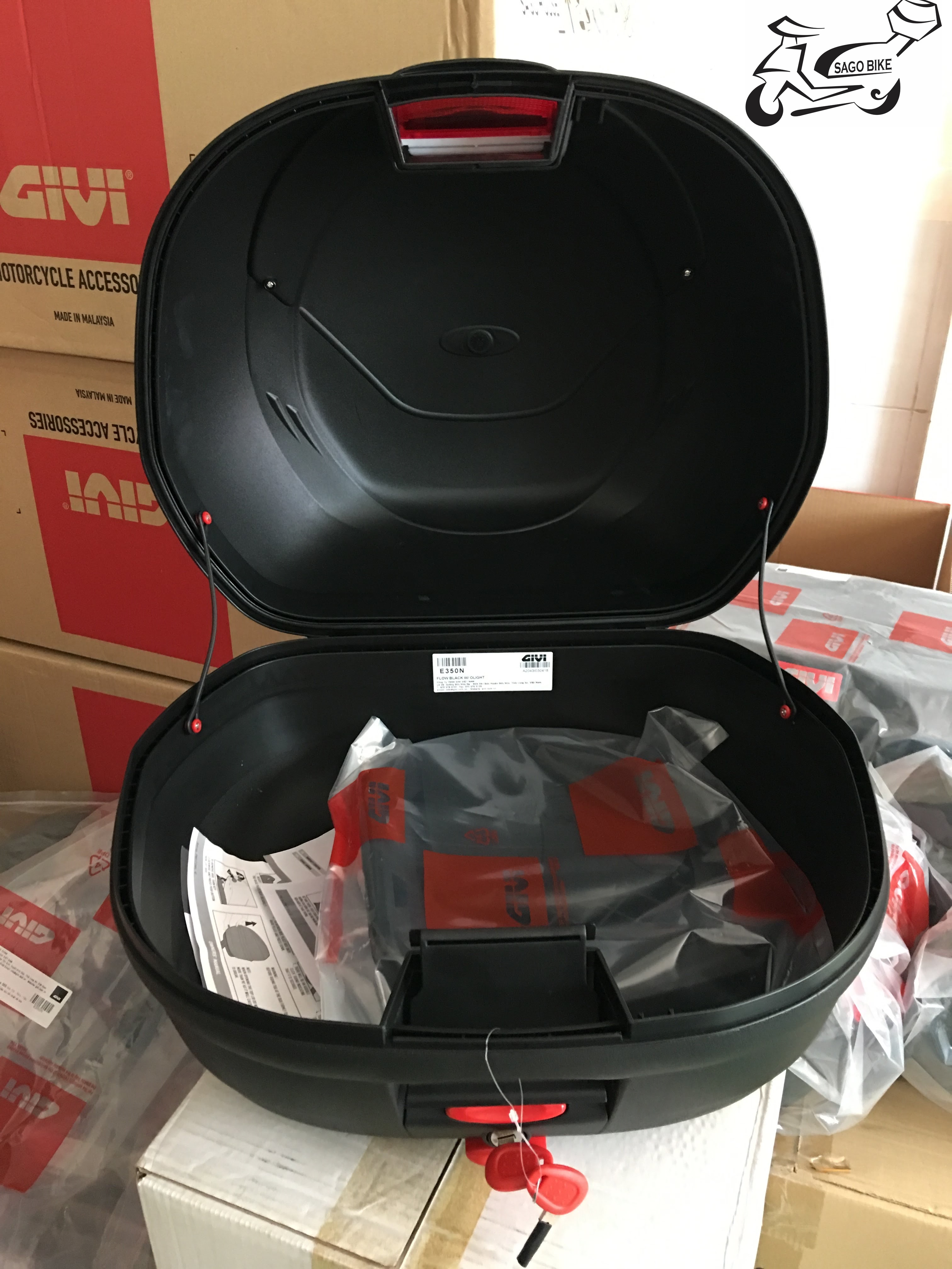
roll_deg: +1.0
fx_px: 1063
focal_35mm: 29
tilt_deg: -26.4
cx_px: 476
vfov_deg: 61.7
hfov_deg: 48.2
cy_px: 634
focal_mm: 4.15
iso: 125
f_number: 2.2
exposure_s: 1/8
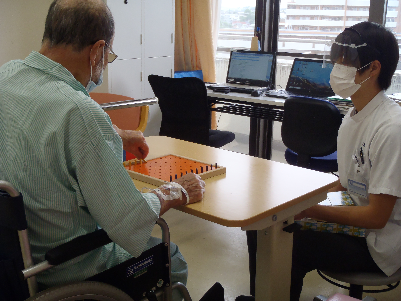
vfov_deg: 31.5
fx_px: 533
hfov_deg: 41.2
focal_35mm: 46
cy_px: 150
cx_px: 200
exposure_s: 1/40
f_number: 4.9
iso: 200
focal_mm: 8.25
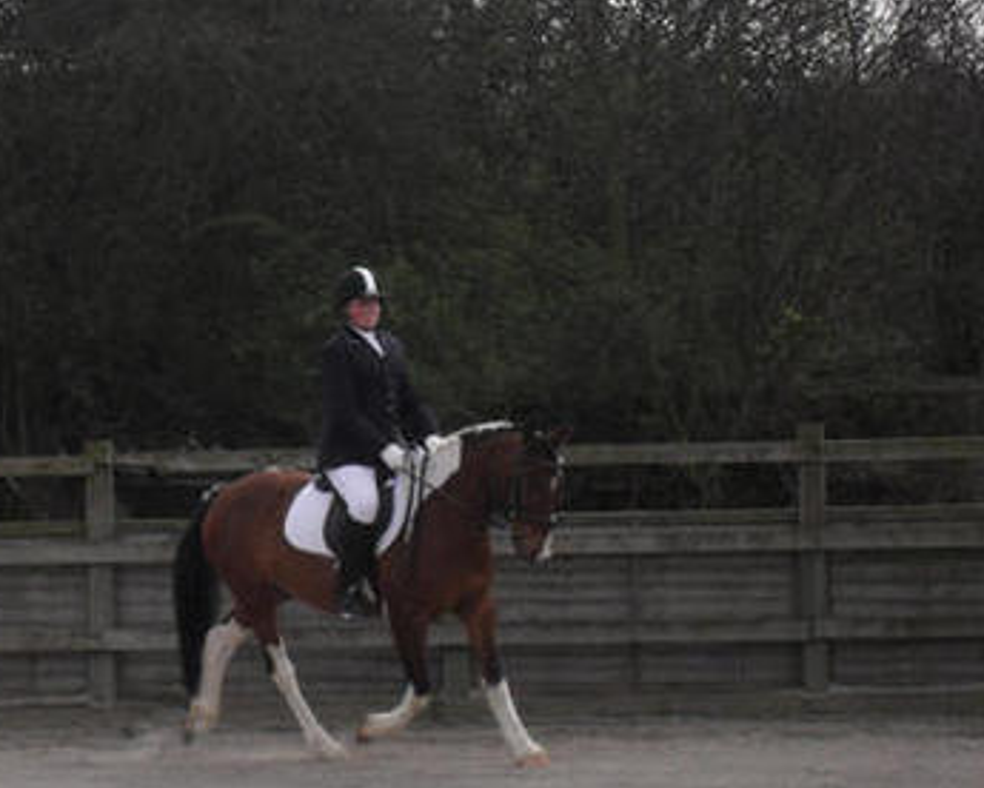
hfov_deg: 12.9
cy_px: 511
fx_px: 4339
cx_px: 284
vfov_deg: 10.4
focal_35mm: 149
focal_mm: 18.6
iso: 100
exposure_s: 1/350
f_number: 5.2
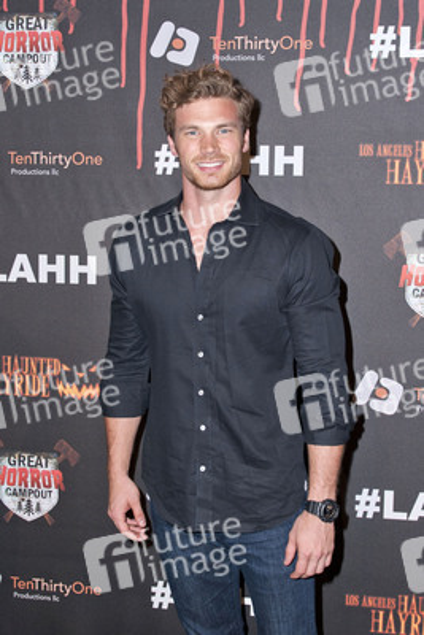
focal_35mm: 29
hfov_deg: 45.0
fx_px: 512
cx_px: 212
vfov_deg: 63.6
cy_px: 318
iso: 400
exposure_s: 1/400
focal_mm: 29
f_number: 4.5
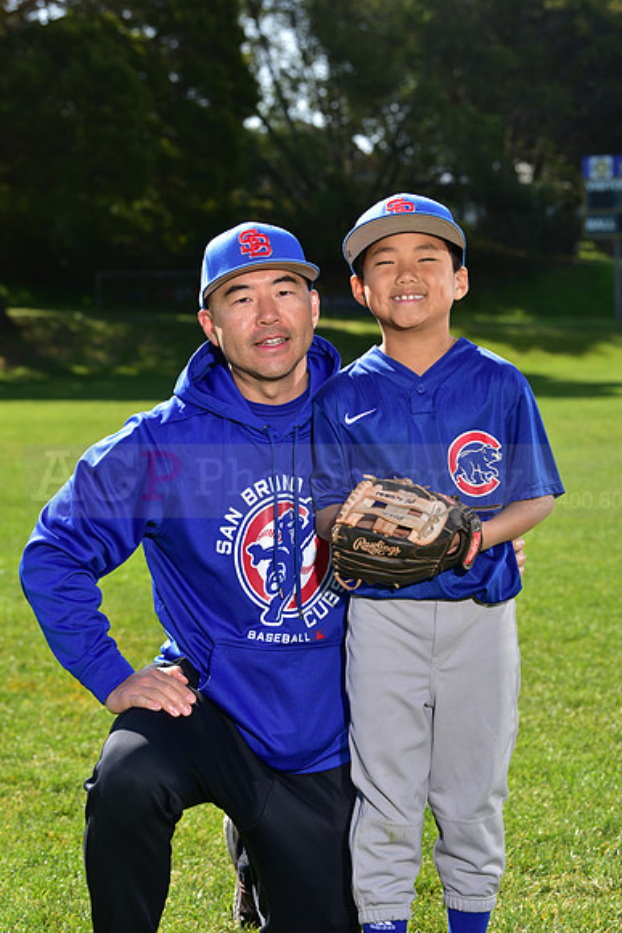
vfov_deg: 23.6
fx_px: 2227
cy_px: 466
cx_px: 311
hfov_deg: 15.9
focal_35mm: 86
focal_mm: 86
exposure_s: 1/250
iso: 80
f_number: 5.6
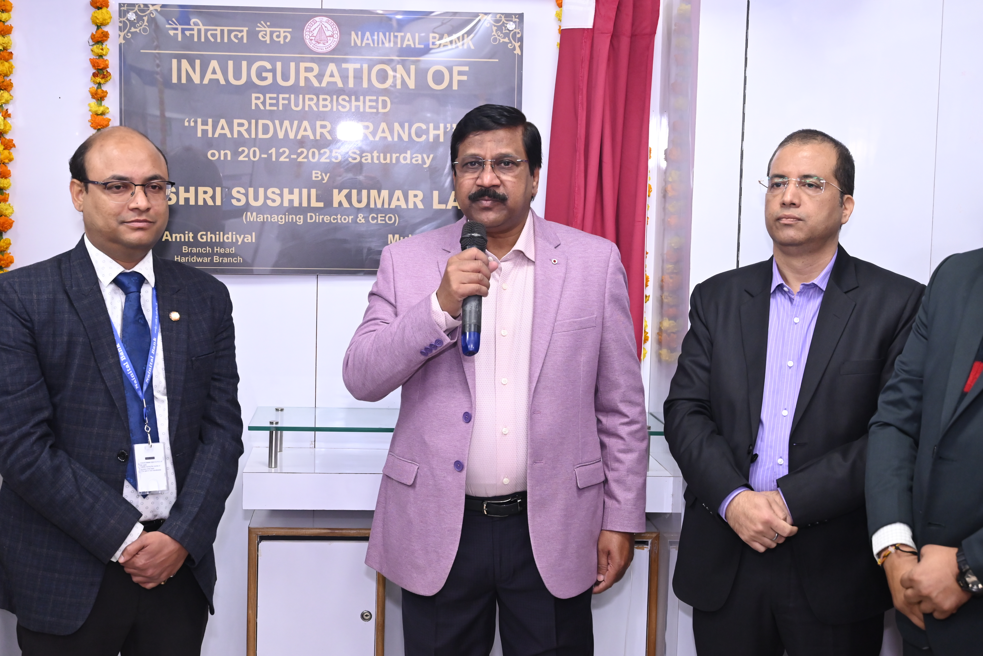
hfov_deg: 38.2
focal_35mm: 52
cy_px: 328
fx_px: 1420
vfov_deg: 26.0
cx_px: 492
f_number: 5.6
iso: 2000
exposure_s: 1/100
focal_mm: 52
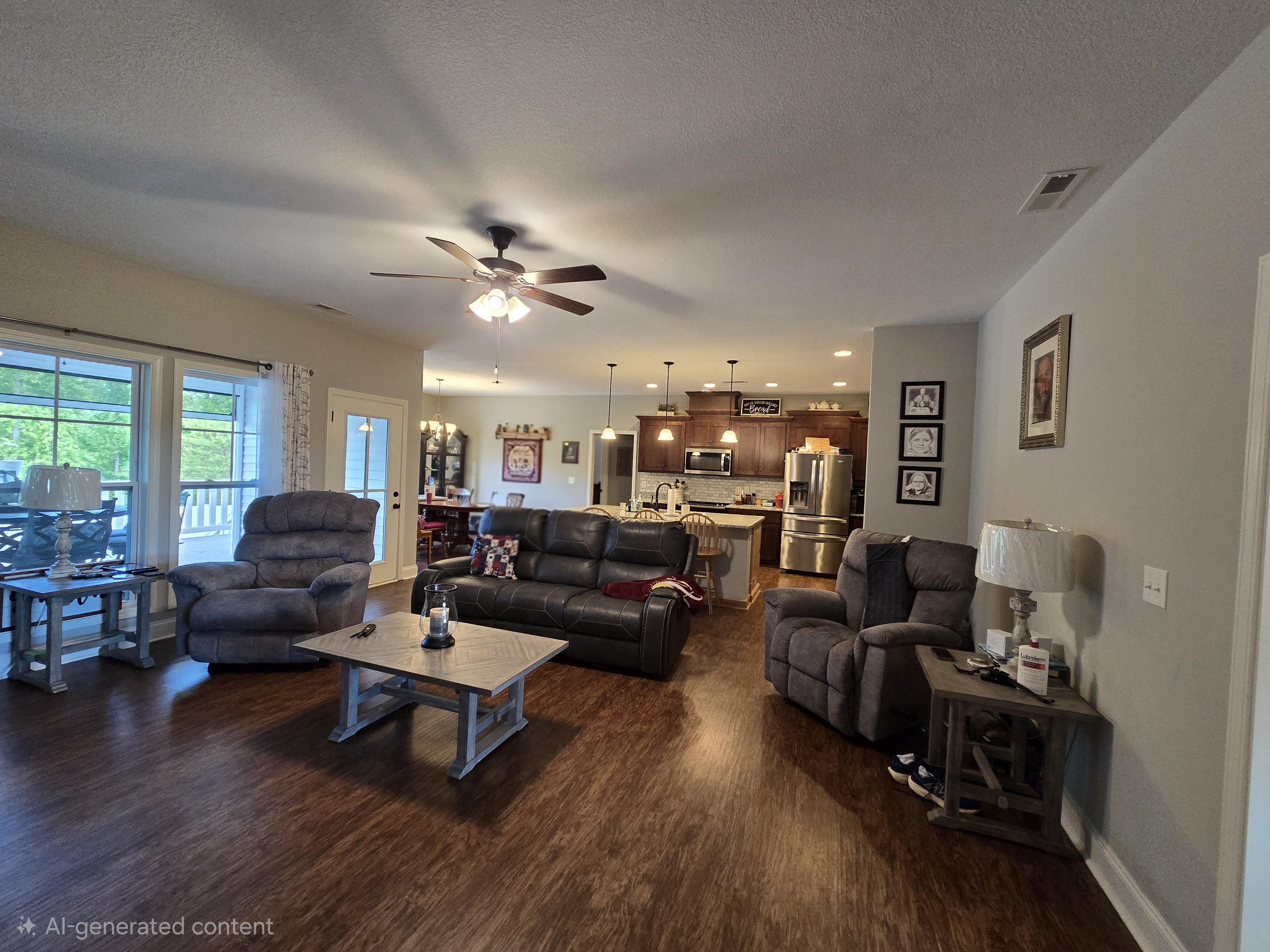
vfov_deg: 89.9
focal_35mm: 13
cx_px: 635
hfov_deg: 106.2
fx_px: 477
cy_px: 476
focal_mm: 2.2
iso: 320
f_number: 2.2
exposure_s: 1/60.2
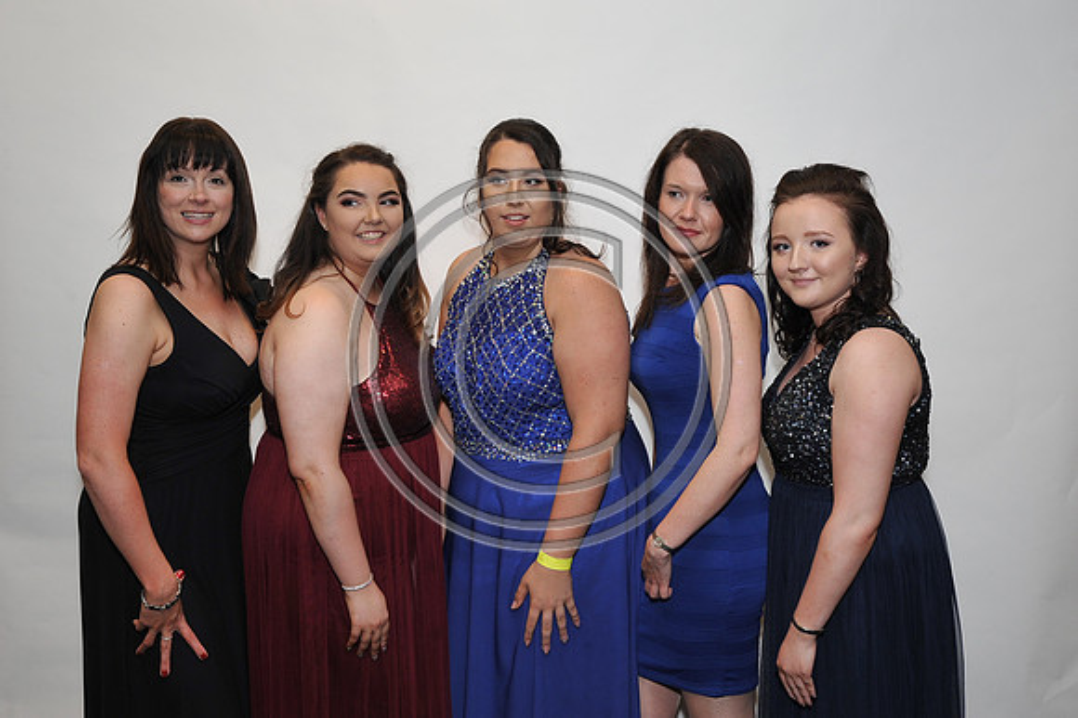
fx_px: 1257
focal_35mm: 42
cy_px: 359
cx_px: 539
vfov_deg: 31.9
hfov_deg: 46.4
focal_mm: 42
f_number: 6.3
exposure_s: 1/60
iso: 800
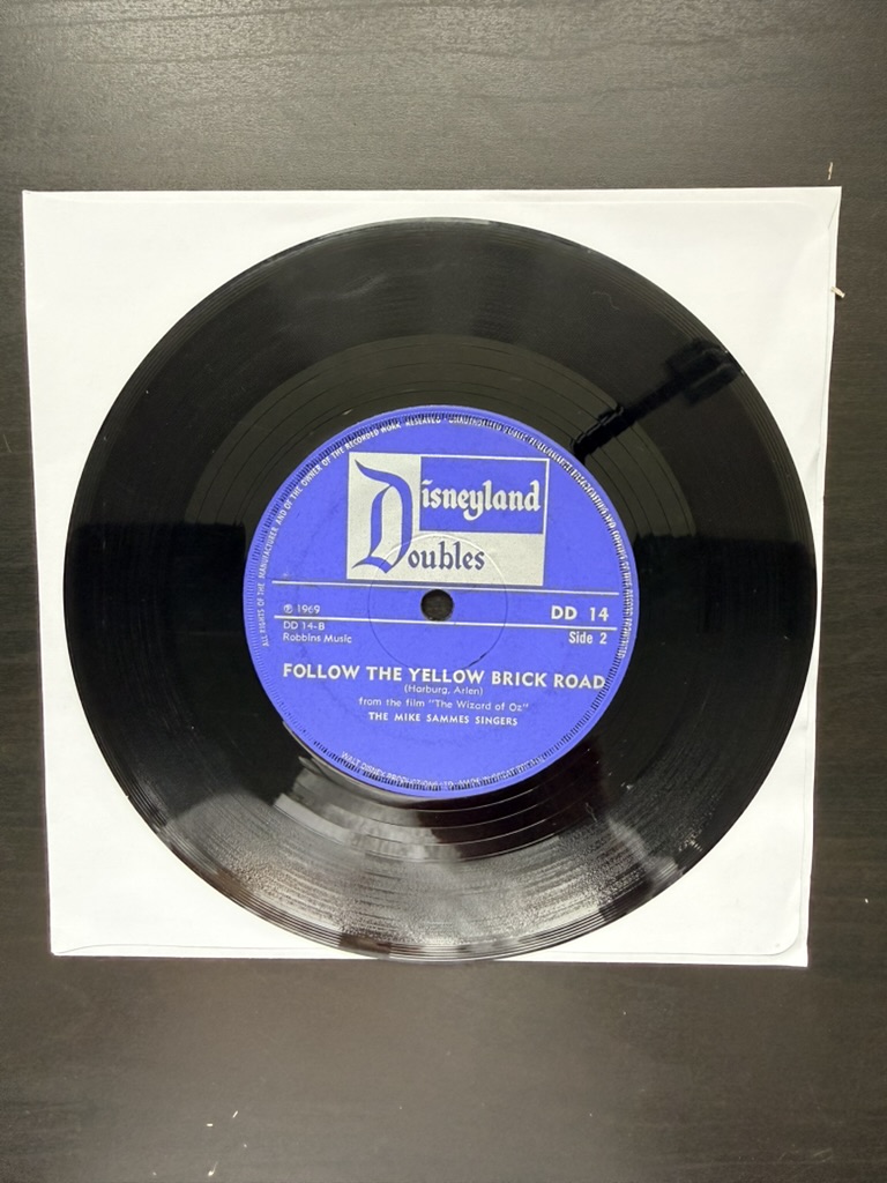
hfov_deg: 56.8
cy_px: 592
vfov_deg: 71.6
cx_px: 444
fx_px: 820
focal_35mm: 24
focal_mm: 2.22
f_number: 2.2
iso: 250
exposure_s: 1/99
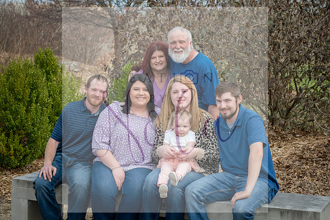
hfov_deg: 25.4
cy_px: 110
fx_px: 733
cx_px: 165
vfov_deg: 17.1
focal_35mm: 80
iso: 400
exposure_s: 1/500
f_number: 8
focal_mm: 80
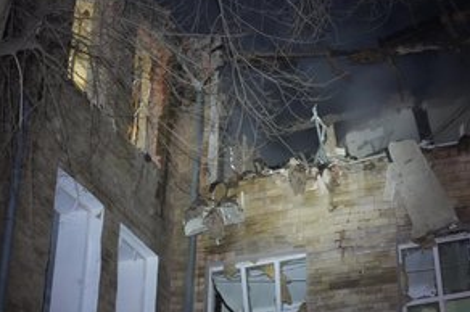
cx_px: 306
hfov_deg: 22.8
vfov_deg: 15.3
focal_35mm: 89
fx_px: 1161
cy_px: 140
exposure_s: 1/25
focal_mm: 65
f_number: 2.8
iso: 12800
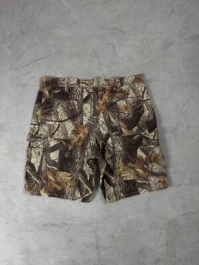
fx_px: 184
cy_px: 132
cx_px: 100
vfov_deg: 71.6
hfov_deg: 56.8
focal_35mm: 24
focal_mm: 6.76
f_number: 1.78
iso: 125
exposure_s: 1/60
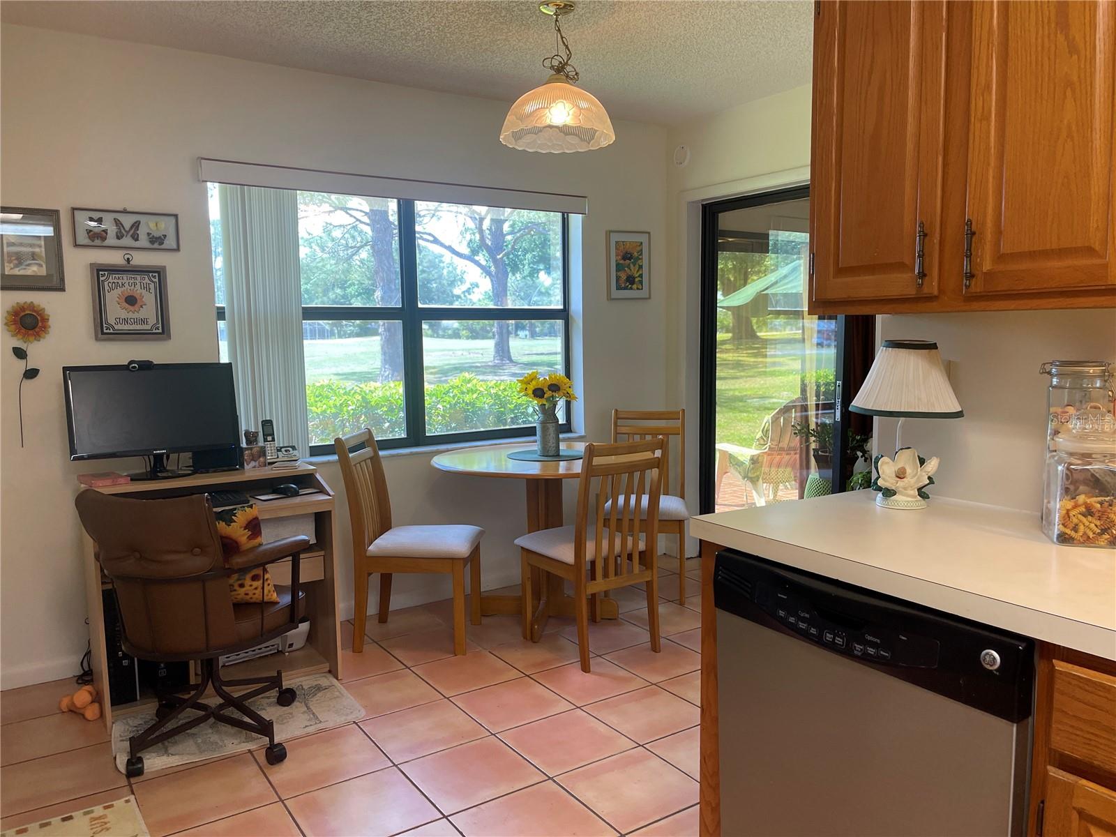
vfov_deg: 54.9
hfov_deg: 69.4
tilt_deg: -7.2
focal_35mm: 25
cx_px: 558
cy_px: 418
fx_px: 806
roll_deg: +1.0
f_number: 1.6
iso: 100
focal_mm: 5.1
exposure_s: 1/120
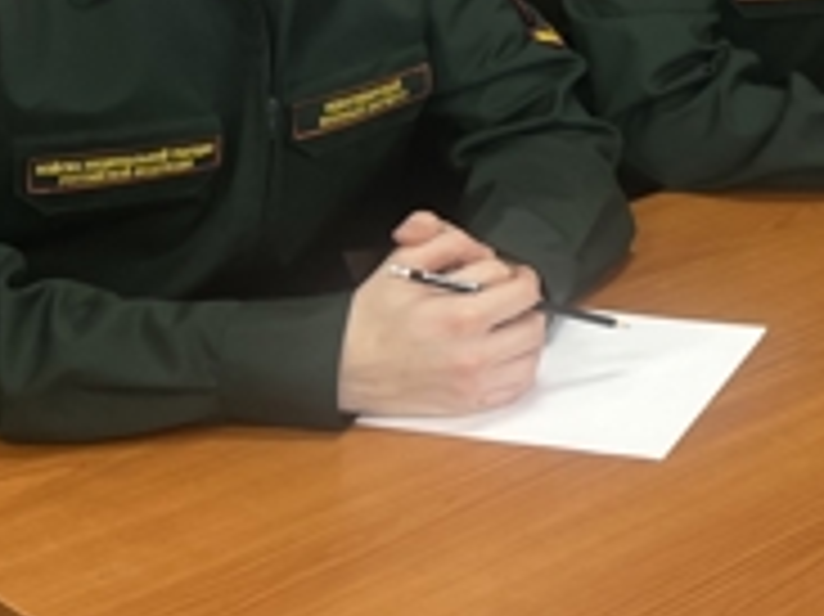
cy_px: 49
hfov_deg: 18.3
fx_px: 2260
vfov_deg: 15.3
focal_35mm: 95
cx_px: 1236
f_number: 1.5
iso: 125
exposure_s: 1/121
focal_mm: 5.7
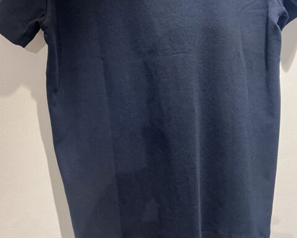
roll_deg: +0.7
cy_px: 44
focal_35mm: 42
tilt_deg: -1.7
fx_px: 369
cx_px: 166
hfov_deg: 43.7
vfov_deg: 34.5
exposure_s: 1/50
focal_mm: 5.7
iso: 125
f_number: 1.5
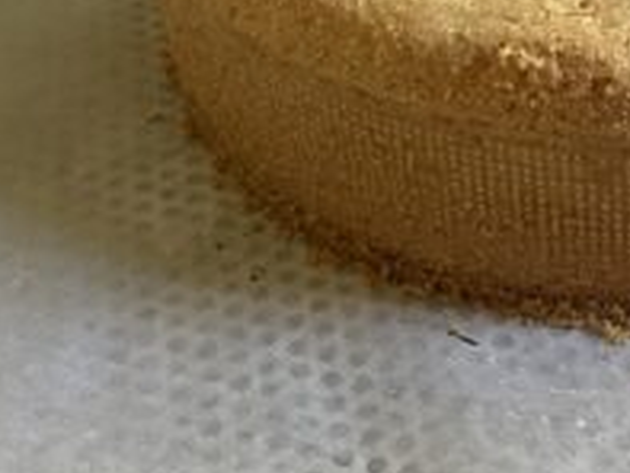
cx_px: 593
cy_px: -38
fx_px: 1603
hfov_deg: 21.6
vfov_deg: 16.3
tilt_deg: -35.3
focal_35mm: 88
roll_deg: +2.0
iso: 250
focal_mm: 4.25
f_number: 1.8
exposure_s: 1/60
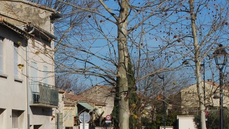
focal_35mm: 130
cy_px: 148
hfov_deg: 16.2
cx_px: 2
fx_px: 789
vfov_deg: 9.2
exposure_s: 1/320
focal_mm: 32
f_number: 9
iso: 100
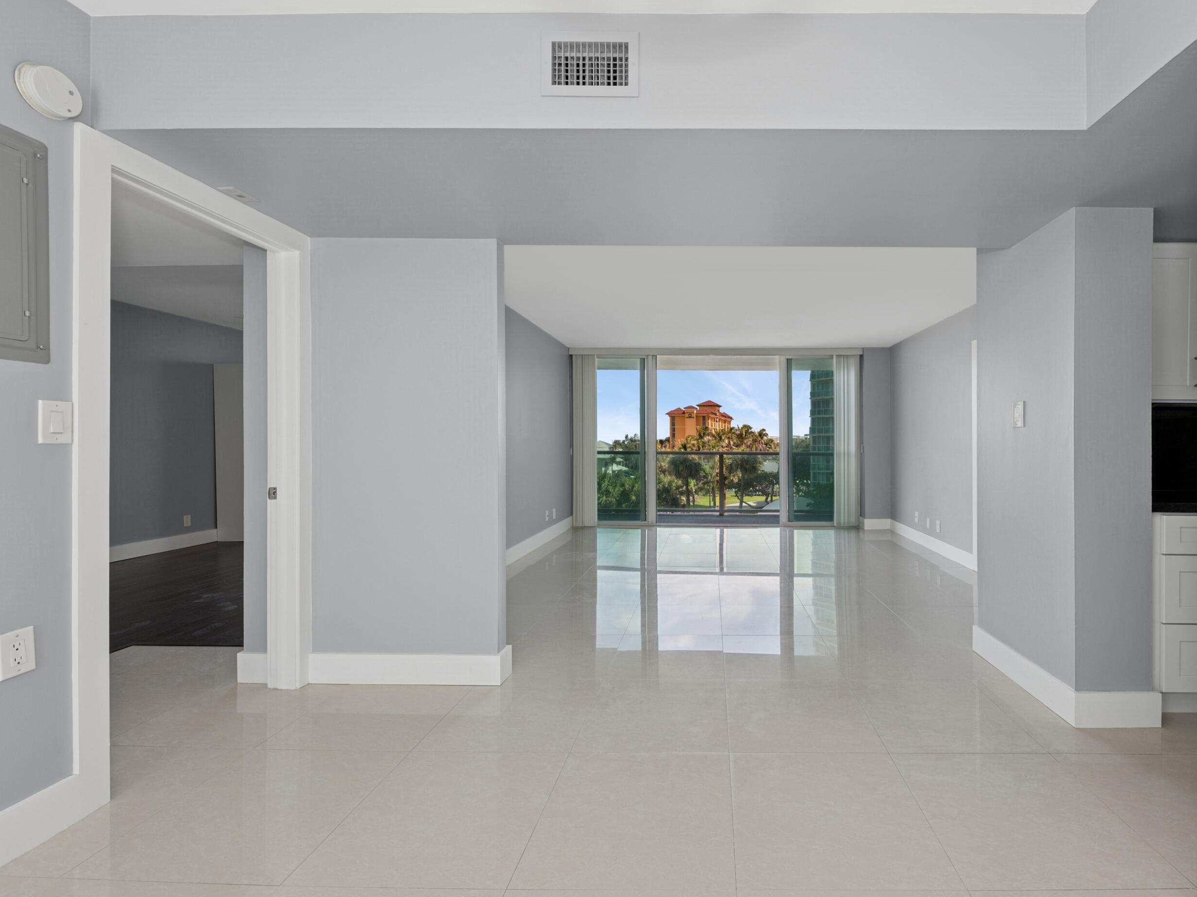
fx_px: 484
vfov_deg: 85.7
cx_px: 681
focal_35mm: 14
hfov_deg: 101.4
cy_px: 447
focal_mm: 12
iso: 160
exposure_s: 1/10
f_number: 11
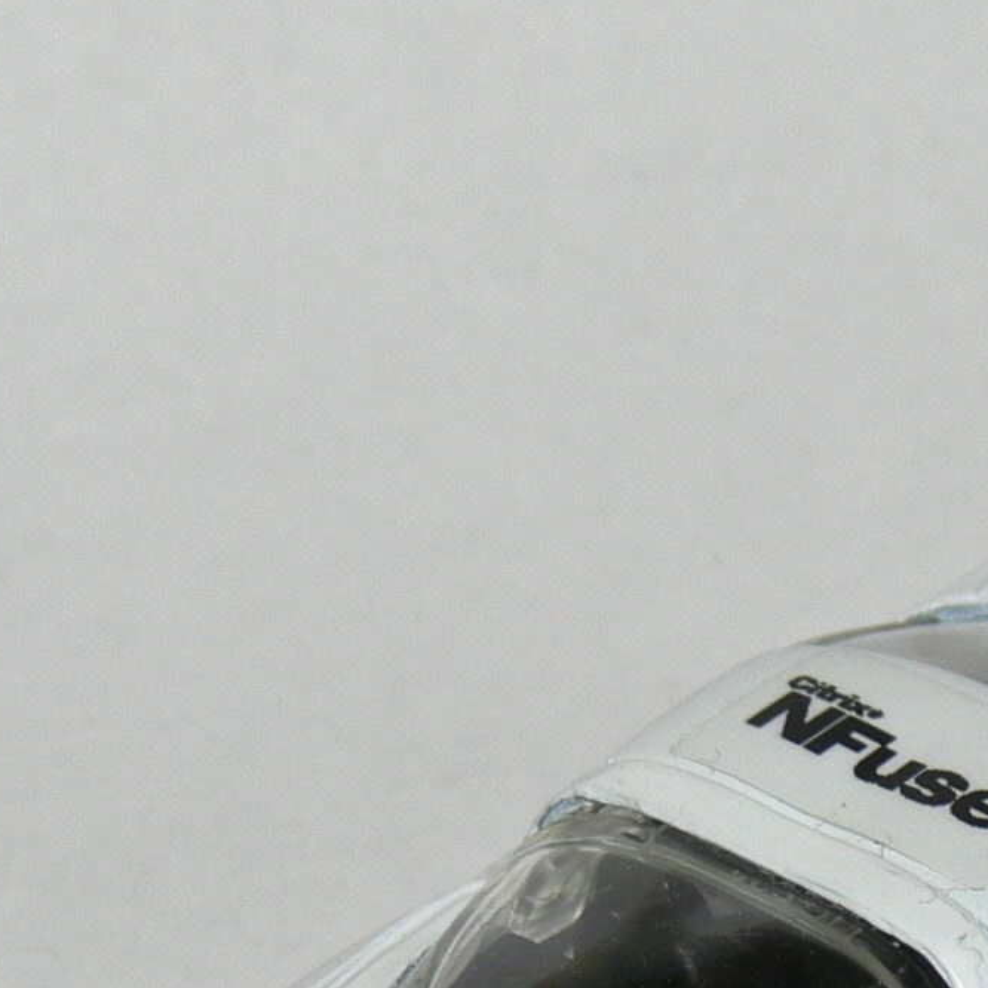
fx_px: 12077
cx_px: 1047
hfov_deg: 4.7
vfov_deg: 4.7
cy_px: 884
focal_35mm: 374
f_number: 4
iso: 80
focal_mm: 23.4
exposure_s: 1/30
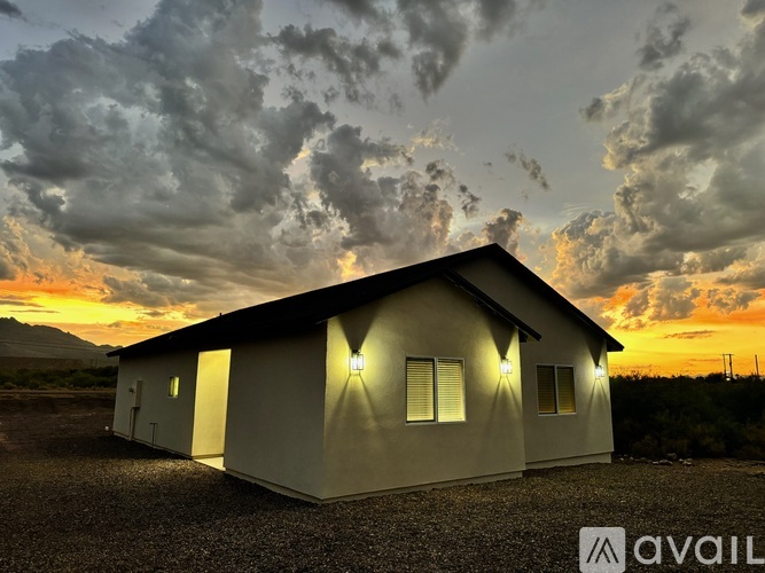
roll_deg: -1.5
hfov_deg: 71.6
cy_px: 286
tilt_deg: +9.2
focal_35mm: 24
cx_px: 382
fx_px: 530
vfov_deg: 56.8
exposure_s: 1/60
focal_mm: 6.76
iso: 400
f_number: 1.78
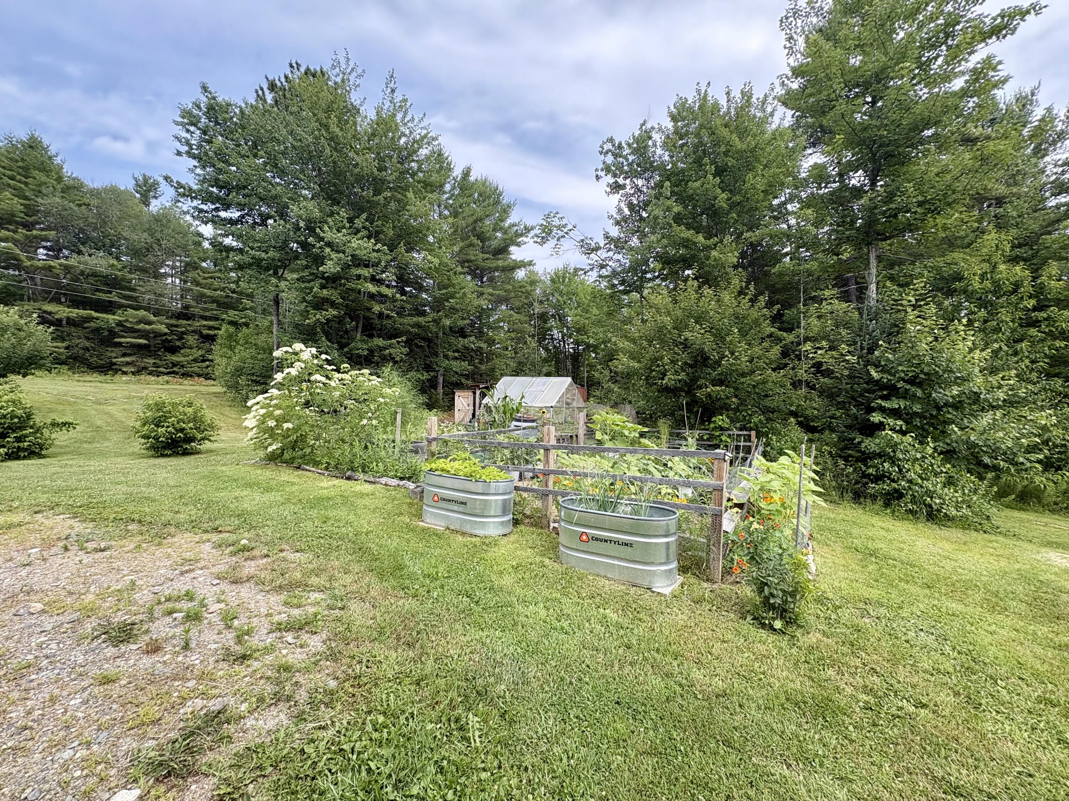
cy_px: 400
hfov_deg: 102.1
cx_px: 534
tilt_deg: -1.5
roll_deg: +0.9
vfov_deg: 85.7
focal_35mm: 14
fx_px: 432
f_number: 2.2
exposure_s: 1/541
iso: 64
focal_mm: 2.22
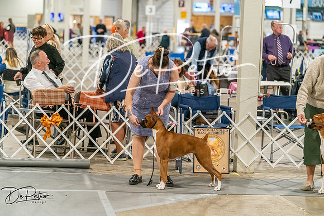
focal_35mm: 120
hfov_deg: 17.1
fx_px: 1080
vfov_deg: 11.4
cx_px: 162
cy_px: 108
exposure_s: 1/250
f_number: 3.5
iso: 6400
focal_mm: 120
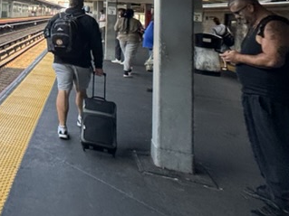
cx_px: -66
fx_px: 376
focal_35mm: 45
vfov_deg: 28.3
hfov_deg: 33.4
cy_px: -40
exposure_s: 1/152
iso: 40
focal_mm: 2.22
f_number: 2.2
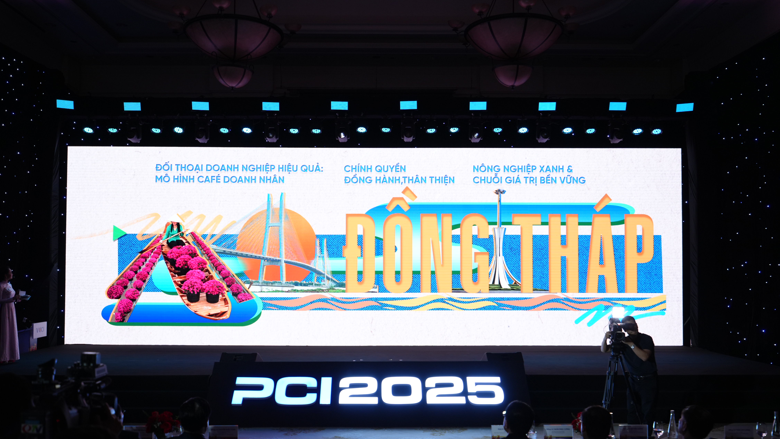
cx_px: 384
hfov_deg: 61.0
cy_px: 264
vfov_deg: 36.5
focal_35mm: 32
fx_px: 662
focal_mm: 30
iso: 640
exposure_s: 1/125
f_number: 2.8
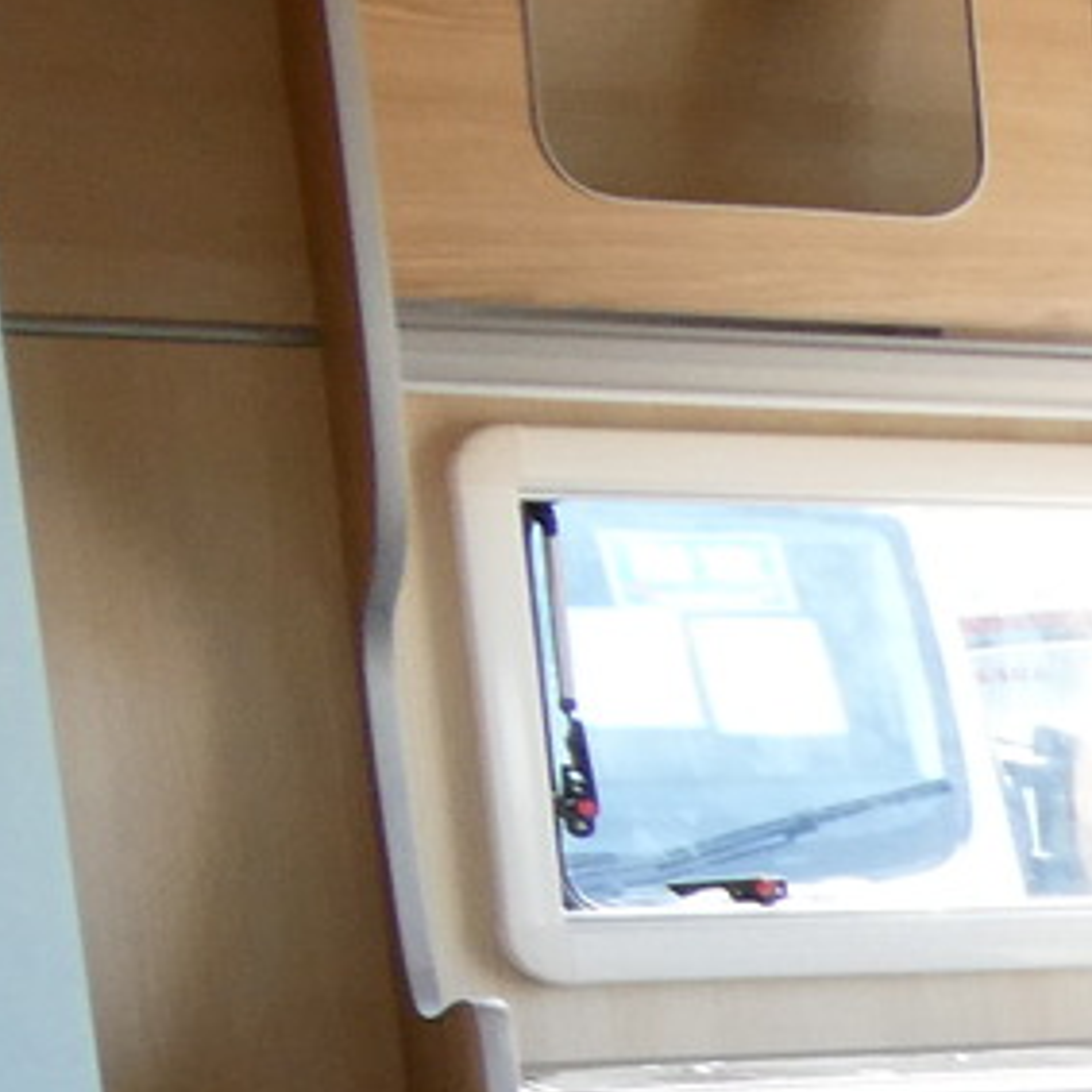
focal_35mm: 120
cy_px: 1624
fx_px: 4283
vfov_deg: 13.7
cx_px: 2948
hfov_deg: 11.1
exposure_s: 1/60
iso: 100
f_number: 3.3
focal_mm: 4.3
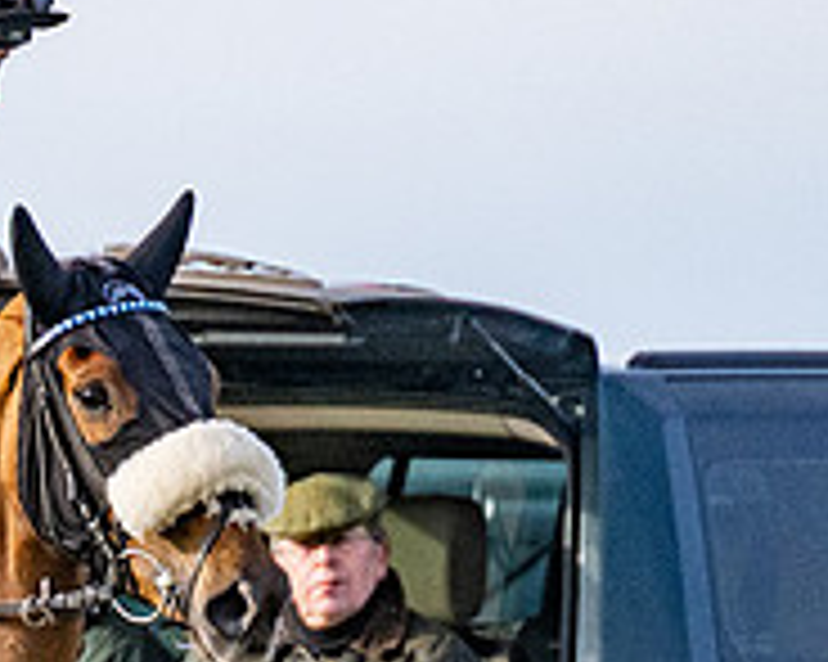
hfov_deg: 2.1
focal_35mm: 944
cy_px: 652
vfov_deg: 1.6
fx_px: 23121
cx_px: -143
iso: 800
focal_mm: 155
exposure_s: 1/6400
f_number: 4
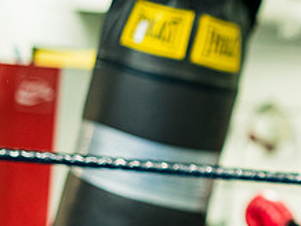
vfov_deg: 11.1
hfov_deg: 14.3
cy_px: 135
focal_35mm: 134
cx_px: 348
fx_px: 1166
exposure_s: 1/640
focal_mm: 50
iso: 3200
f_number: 1.8
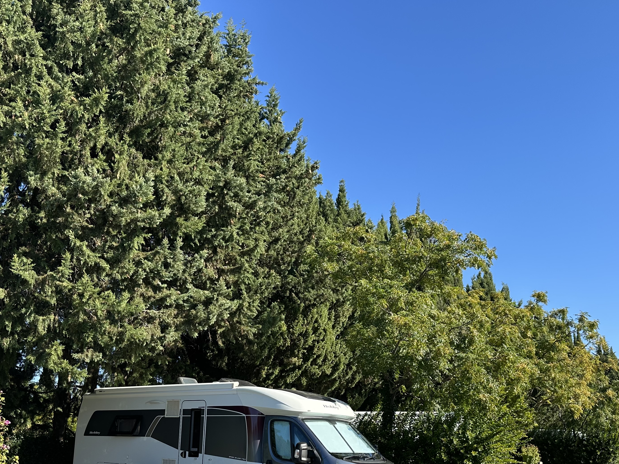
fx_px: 626
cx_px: 296
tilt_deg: +9.2
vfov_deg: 39.8
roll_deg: -0.3
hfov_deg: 52.6
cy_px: 334
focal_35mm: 35
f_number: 1.78
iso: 80
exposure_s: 1/2028
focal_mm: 6.86
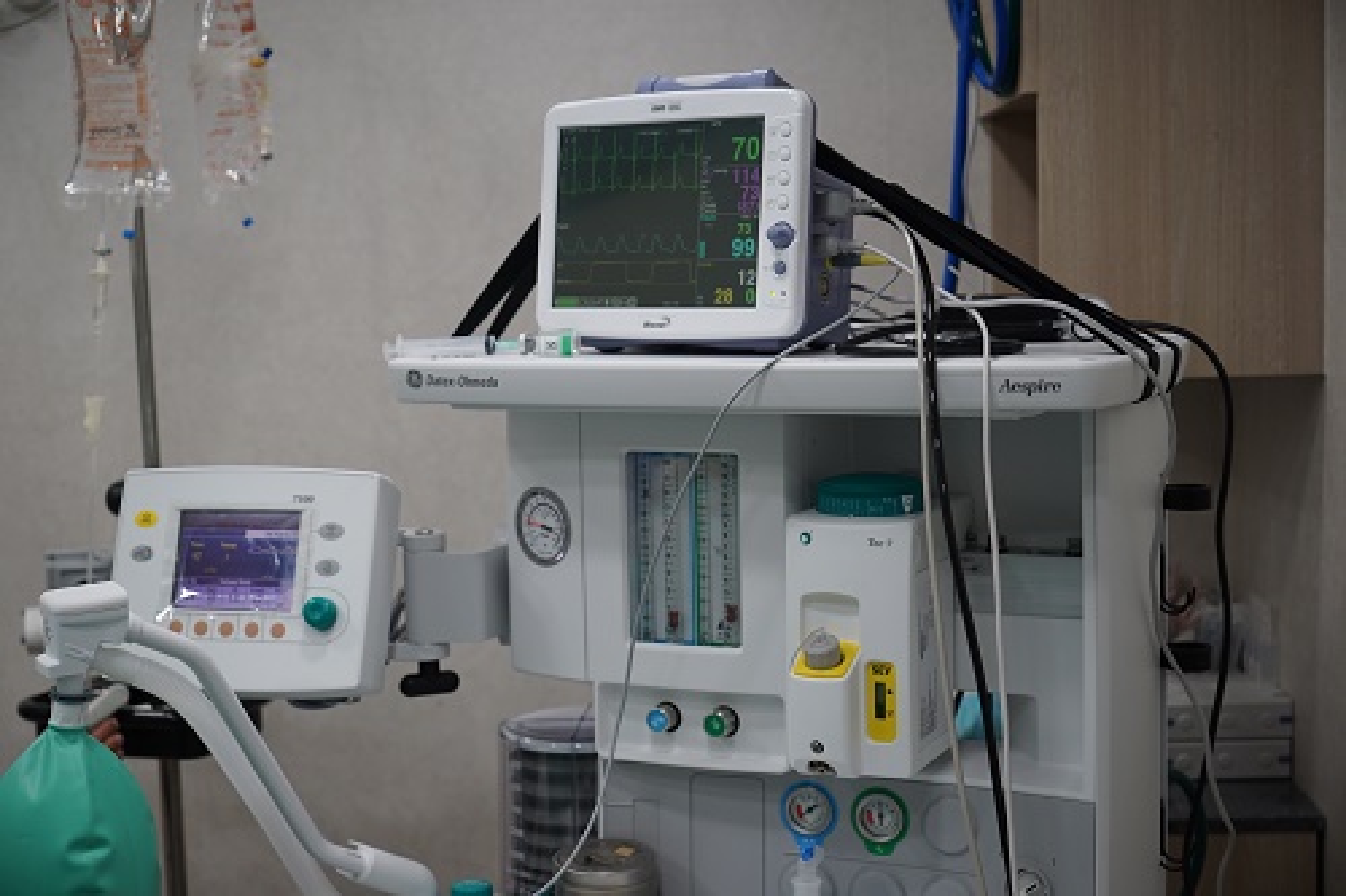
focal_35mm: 54
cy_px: 448
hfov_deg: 36.9
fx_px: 2018
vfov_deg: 25.0
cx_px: 673
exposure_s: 1/160
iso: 500
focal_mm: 54
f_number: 4
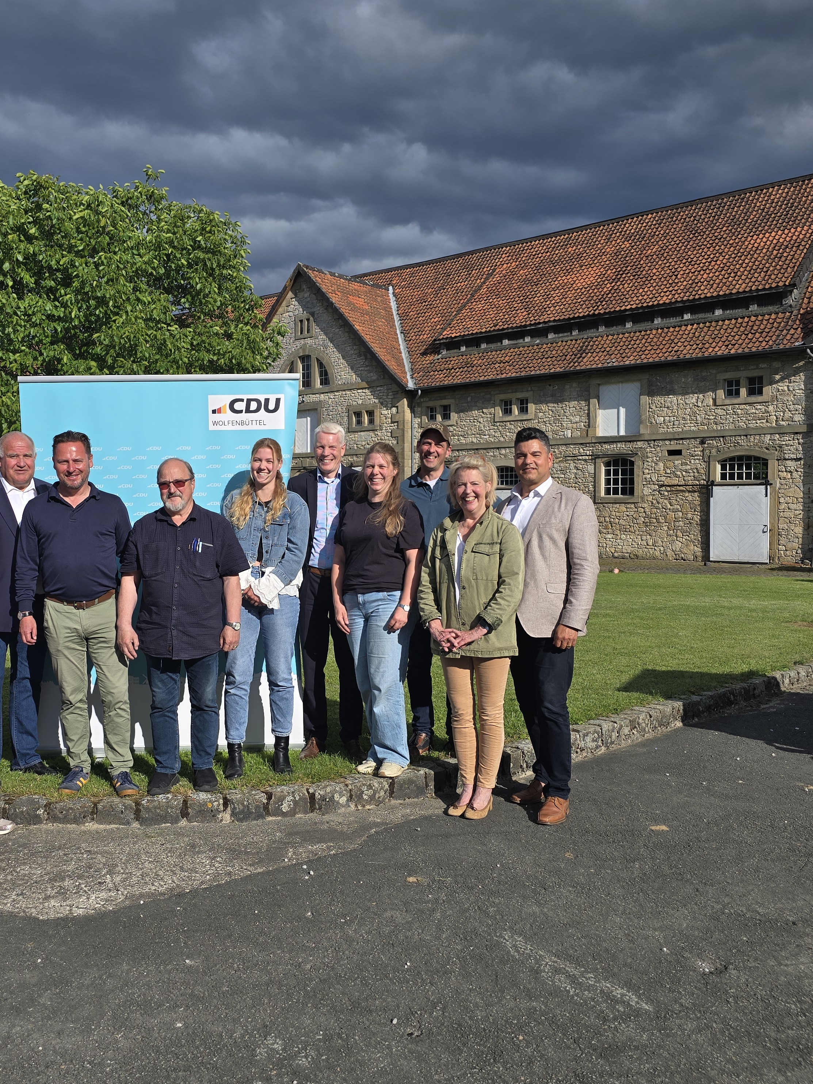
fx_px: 971
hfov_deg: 45.0
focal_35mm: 31
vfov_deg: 58.4
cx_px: 292
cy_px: 541
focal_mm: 6.3
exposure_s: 1/1199
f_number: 1.7
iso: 12
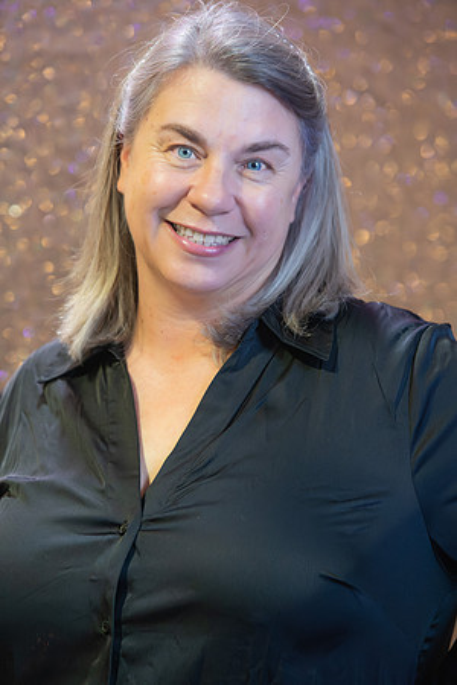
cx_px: 228
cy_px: 342
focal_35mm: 155
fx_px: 2951
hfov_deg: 8.9
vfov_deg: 13.2
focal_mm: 155
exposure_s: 1/125
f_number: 4
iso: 3200
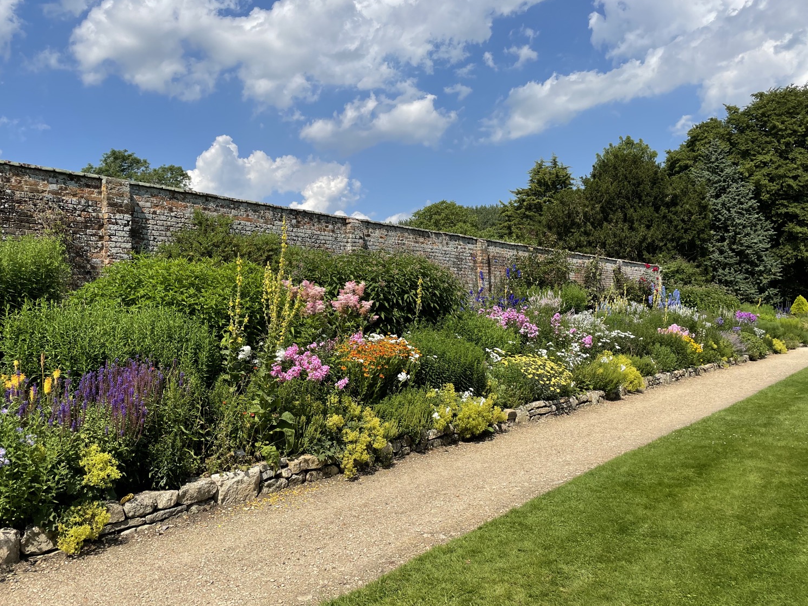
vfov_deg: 49.7
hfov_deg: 63.4
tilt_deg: +0.9
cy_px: 299
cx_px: 390
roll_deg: +2.1
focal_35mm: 28
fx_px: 653
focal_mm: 4.2
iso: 32
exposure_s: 1/4000
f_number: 1.6
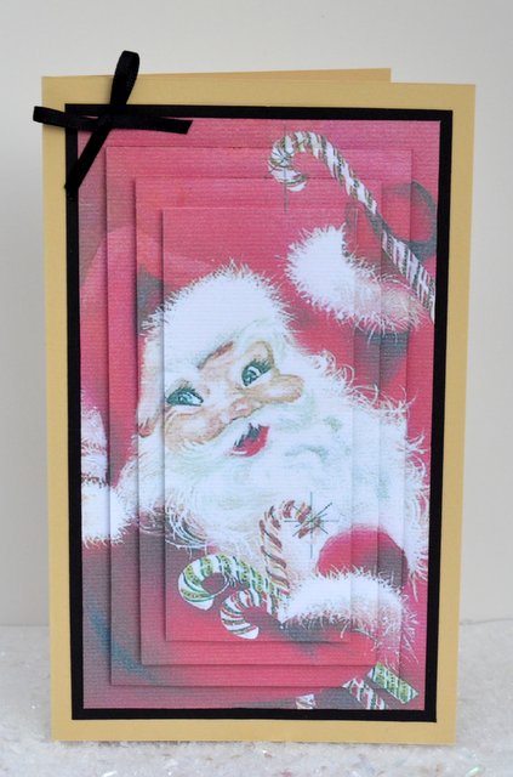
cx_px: 256
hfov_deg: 25.6
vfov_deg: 37.9
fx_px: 1129
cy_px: 388
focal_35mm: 52
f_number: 5.6
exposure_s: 1/125
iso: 400
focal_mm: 35
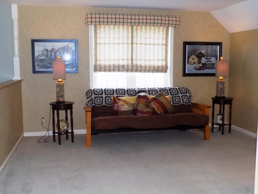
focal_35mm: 37
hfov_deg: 50.1
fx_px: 276
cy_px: 97
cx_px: 129
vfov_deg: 38.7
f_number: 3.5
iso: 320
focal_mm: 6.6
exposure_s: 1/30
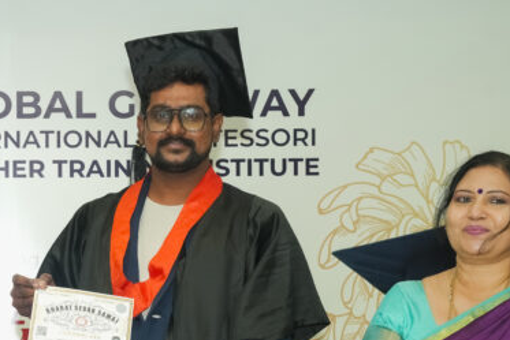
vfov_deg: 12.5
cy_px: 295
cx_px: 30
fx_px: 1545
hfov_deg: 18.4
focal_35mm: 109
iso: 1000
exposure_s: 1/125
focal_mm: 53
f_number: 5.6
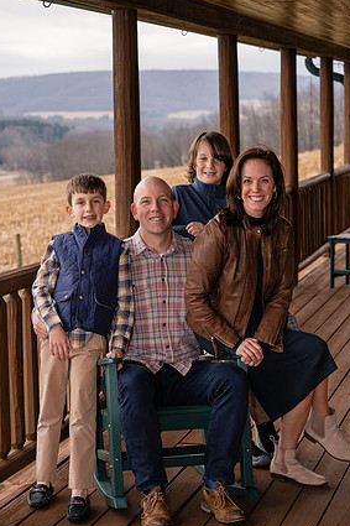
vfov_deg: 22.6
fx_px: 1313
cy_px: 275
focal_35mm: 90
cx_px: 174
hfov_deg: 15.2
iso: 320
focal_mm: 85
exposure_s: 1/250
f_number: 5.6
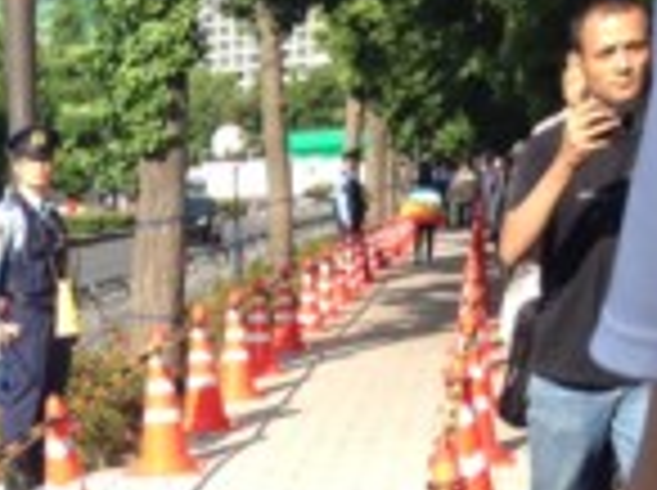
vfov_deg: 13.9
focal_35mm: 102
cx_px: -45
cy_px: 643
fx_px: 1933
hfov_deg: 18.6
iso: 50
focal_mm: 4.13
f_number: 2.4
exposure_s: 1/583
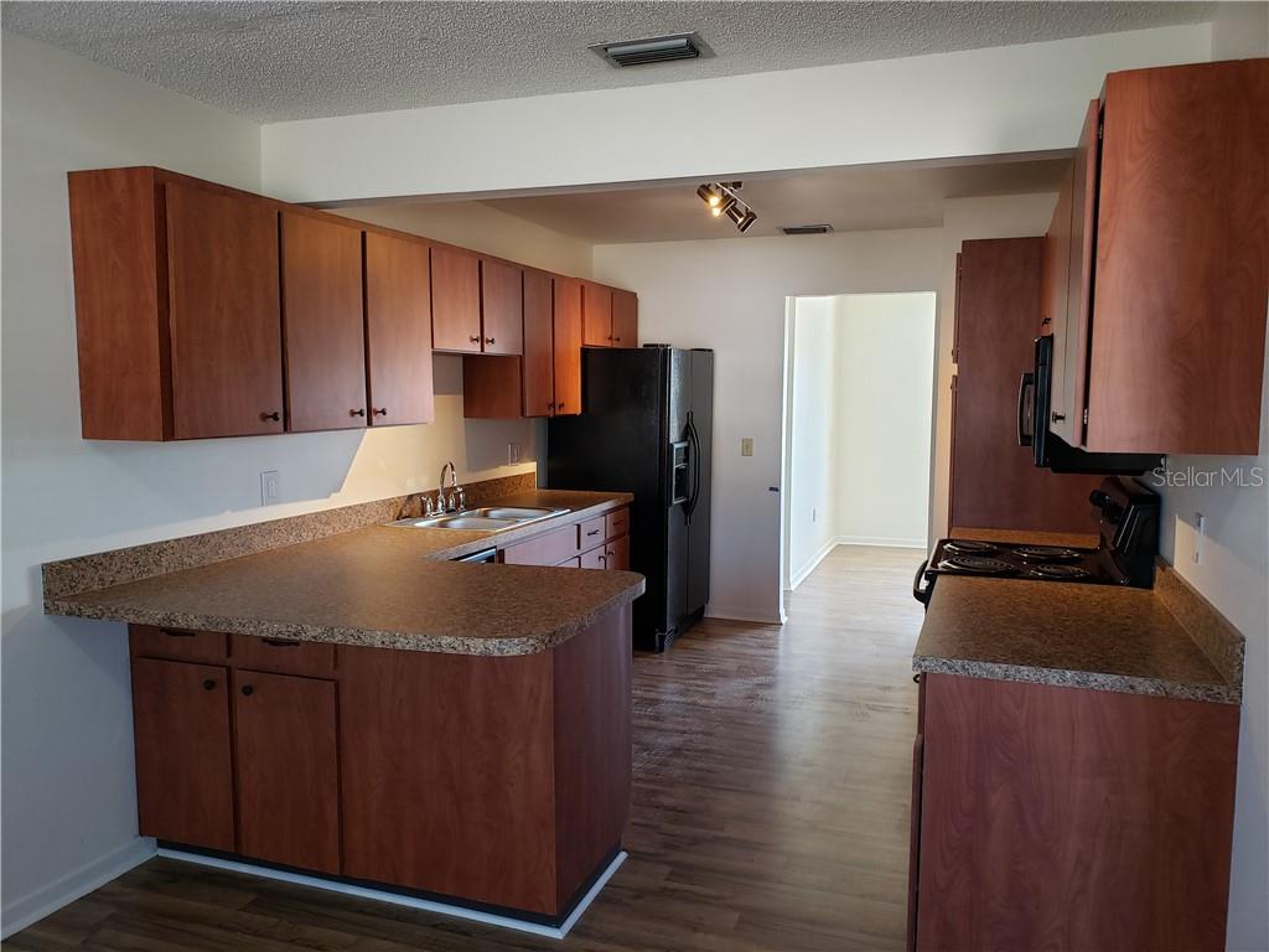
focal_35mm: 26
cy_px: 476
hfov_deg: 67.3
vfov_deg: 53.1
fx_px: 953
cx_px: 634
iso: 160
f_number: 2.4
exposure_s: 1/60
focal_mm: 4.3
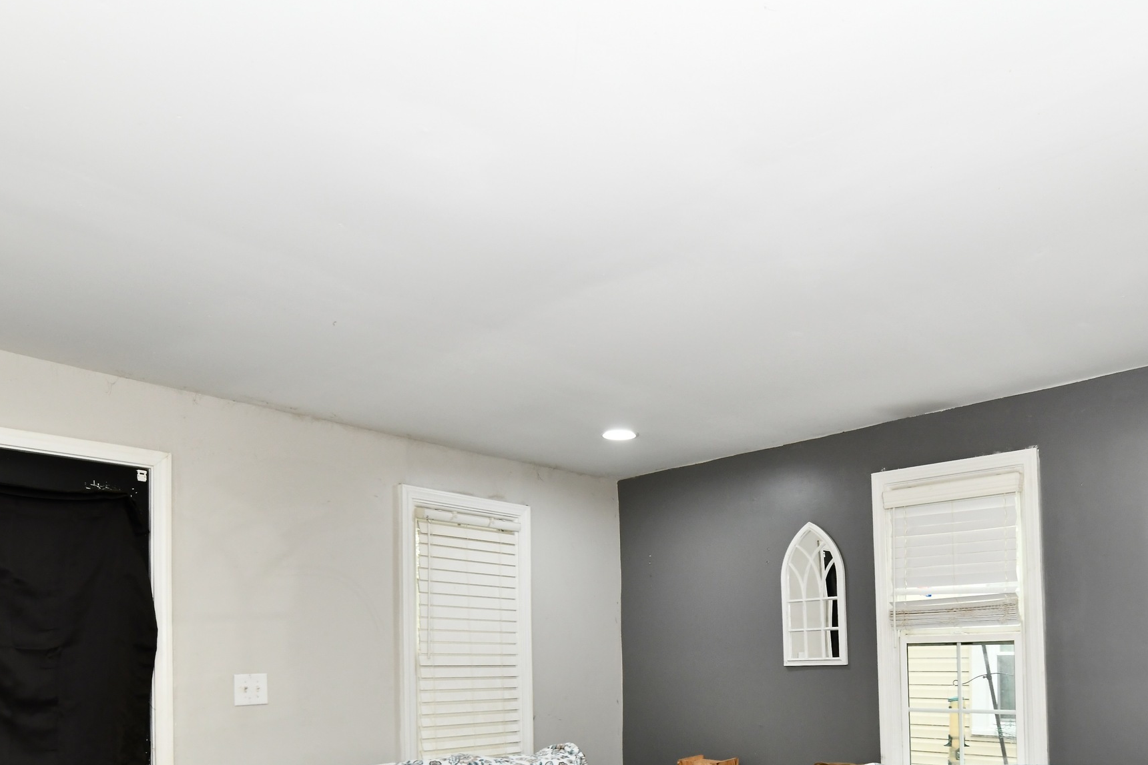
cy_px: 674
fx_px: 797
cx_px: 684
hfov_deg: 70.8
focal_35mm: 25
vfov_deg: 46.8
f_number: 6.3
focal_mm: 14
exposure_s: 1/60
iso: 640
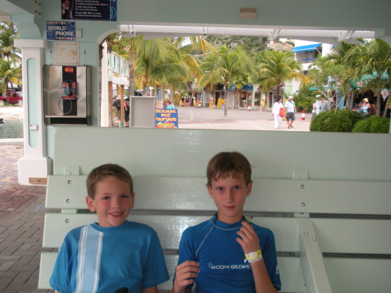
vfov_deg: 39.7
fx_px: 407
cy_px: 146
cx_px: 196
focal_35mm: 36
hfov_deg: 51.4
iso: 64
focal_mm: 6.3
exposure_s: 1/79
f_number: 3.5
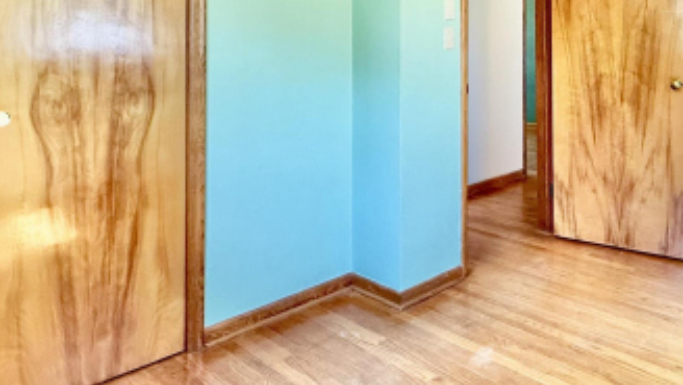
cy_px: 46
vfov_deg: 35.8
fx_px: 562
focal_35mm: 31
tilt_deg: +1.3
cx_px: 482
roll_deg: +0.3
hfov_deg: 60.3
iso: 320
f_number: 2.2
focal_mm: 2.22
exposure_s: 1/120
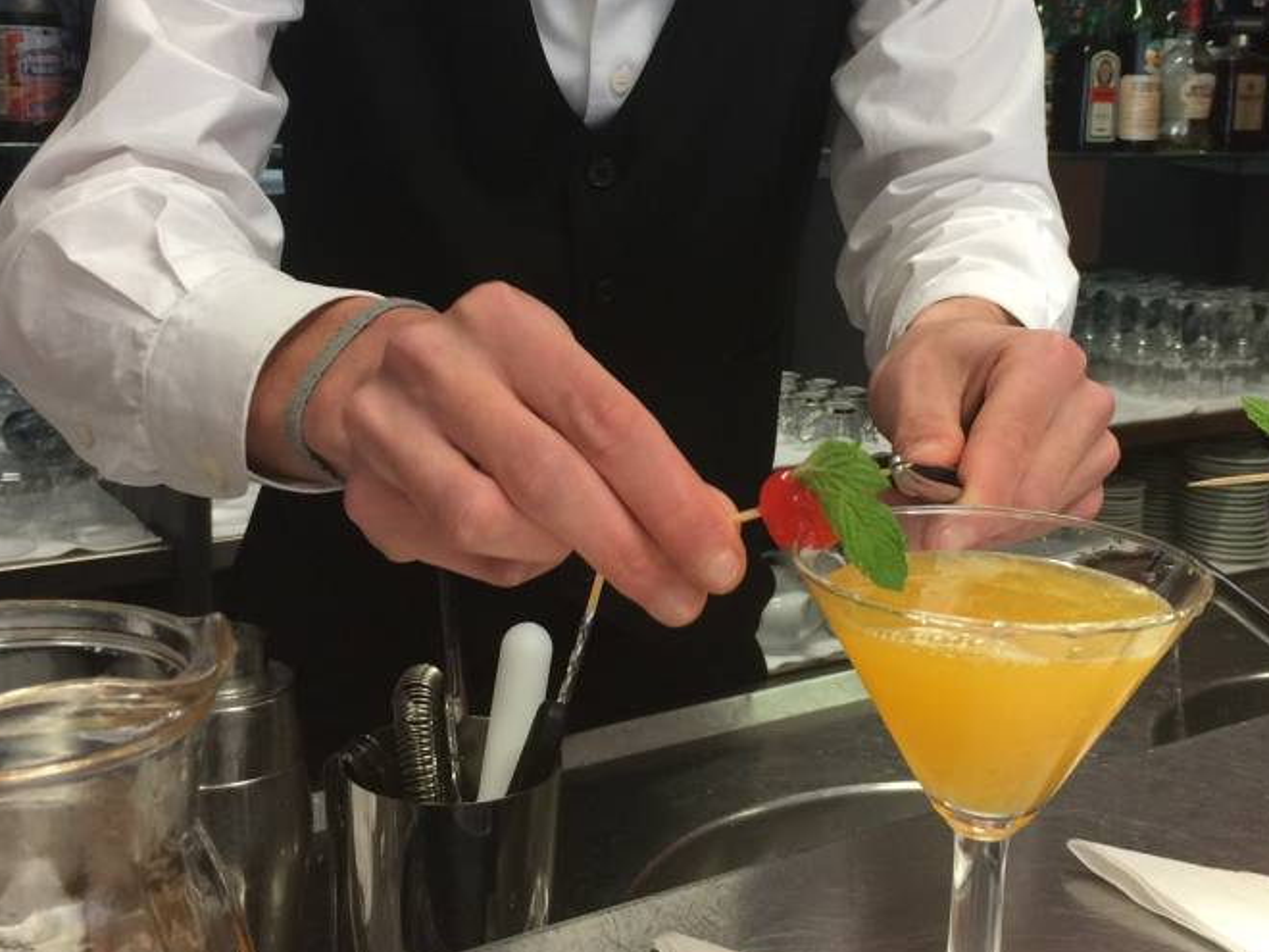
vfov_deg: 31.9
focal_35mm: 45
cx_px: 708
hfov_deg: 42.0
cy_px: 319
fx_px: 1650
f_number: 2.2
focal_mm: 4.15
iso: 100
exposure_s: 1/33
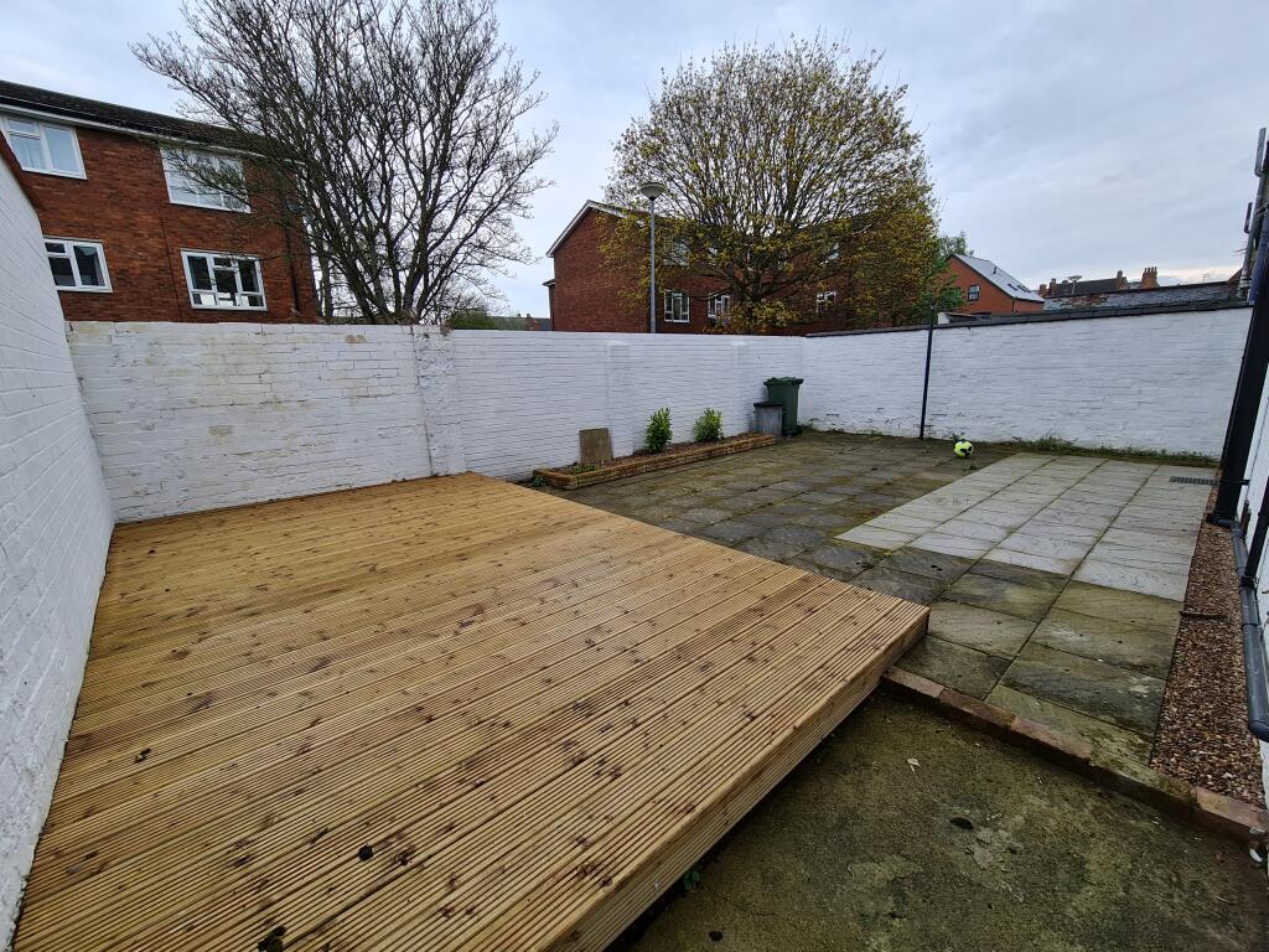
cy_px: 476
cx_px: 634
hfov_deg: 106.2
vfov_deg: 89.9
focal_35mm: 13
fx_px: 477
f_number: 2.2
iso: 64
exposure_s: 1/352
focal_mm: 2.2
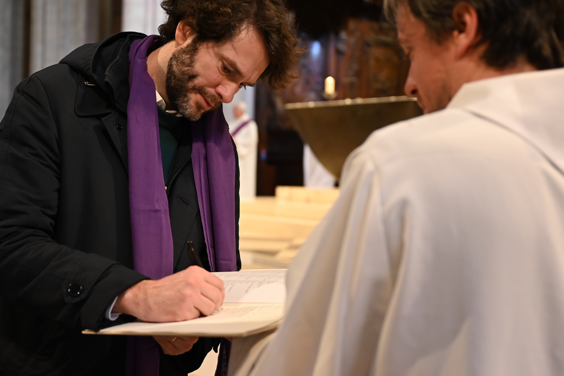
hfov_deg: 39.5
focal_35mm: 50
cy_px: 178
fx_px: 783
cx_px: 244
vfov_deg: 27.0
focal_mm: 38
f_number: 2.8
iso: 1250
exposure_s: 1/125
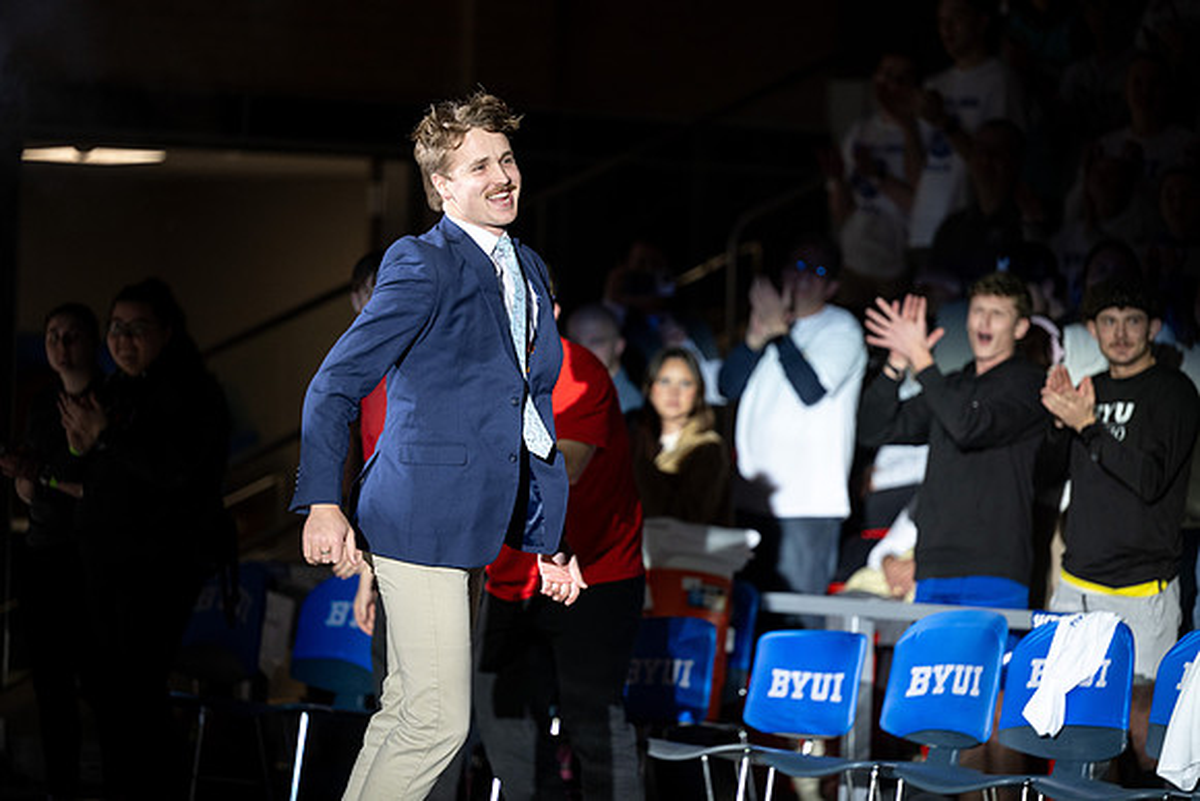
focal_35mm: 175
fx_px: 5834
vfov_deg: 7.9
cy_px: 400
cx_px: 600
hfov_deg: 11.7
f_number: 2.8
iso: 1000
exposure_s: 1/1000
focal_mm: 175
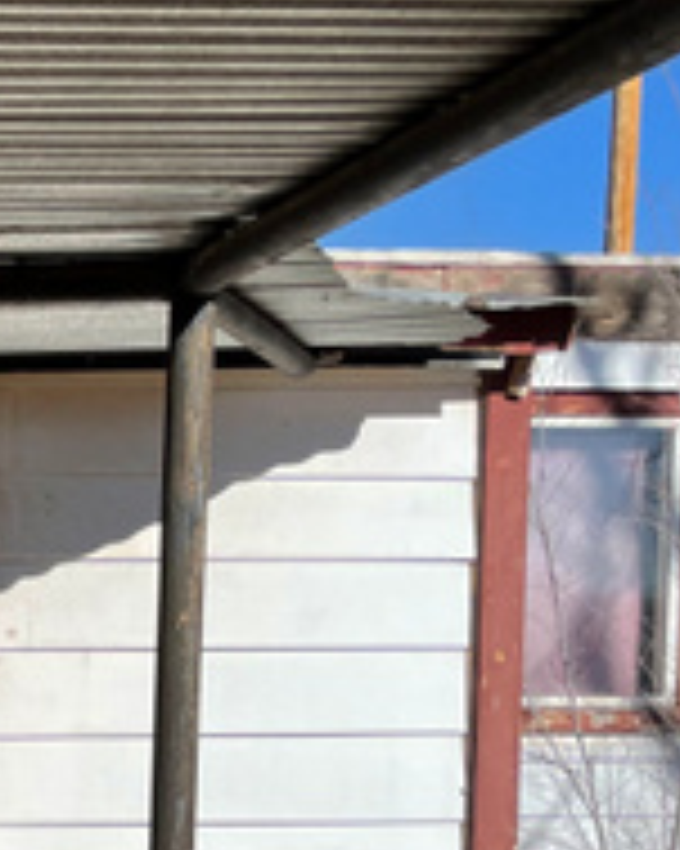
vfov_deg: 21.6
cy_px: 823
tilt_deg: -1.9
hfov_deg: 14.5
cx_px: -712
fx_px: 2165
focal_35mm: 86
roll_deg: -0.3
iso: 32
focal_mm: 4.2
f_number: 1.6
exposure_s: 1/5556
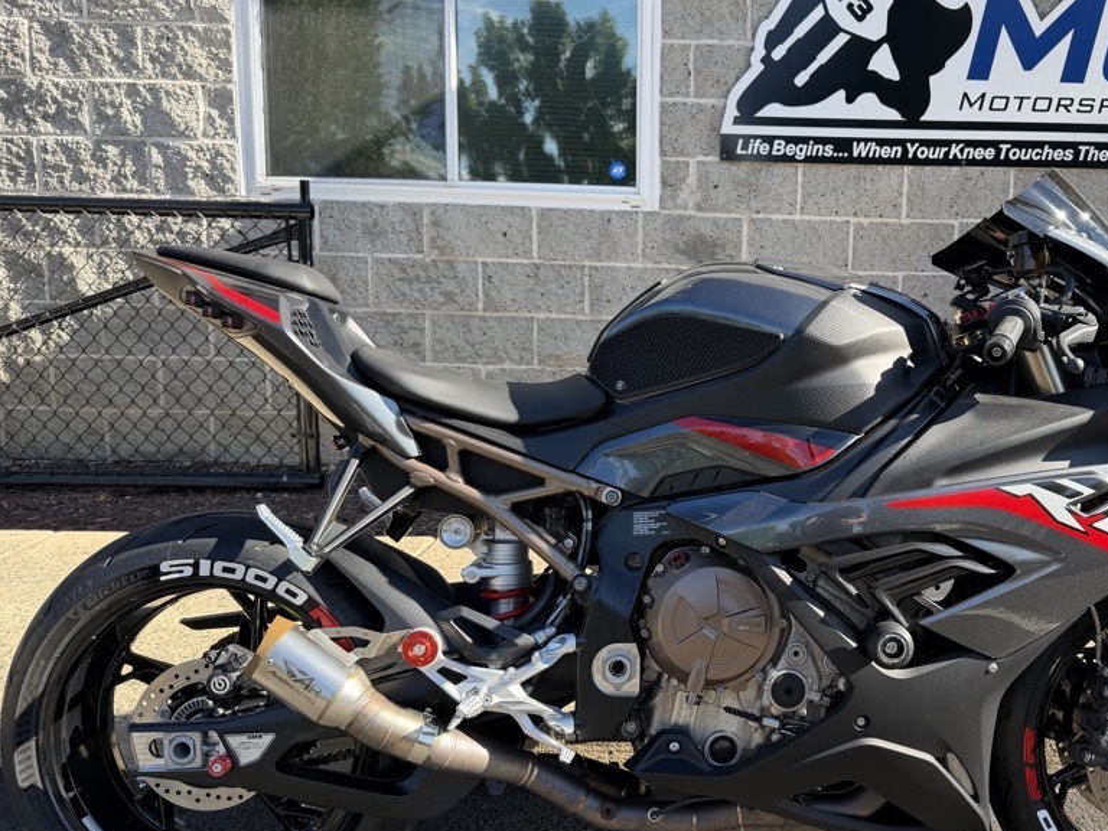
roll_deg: -1.2
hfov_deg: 55.6
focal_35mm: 32
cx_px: 737
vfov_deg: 44.1
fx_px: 1024
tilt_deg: -10.0
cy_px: 437
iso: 80
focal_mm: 6.76
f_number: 1.78
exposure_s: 1/992
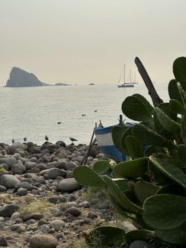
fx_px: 344
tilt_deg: -7.0
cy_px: 124
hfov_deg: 30.3
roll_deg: +1.9
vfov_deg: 39.7
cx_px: 93
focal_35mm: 48
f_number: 1.78
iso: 64
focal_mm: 6.86
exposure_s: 1/10870
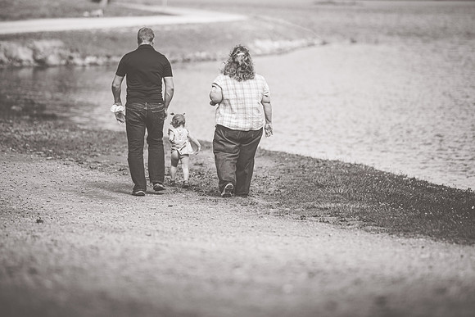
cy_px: 154
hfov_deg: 9.8
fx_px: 2761
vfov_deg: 6.6
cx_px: 244
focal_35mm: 209
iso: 400
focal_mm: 200
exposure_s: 1/4000
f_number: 3.2
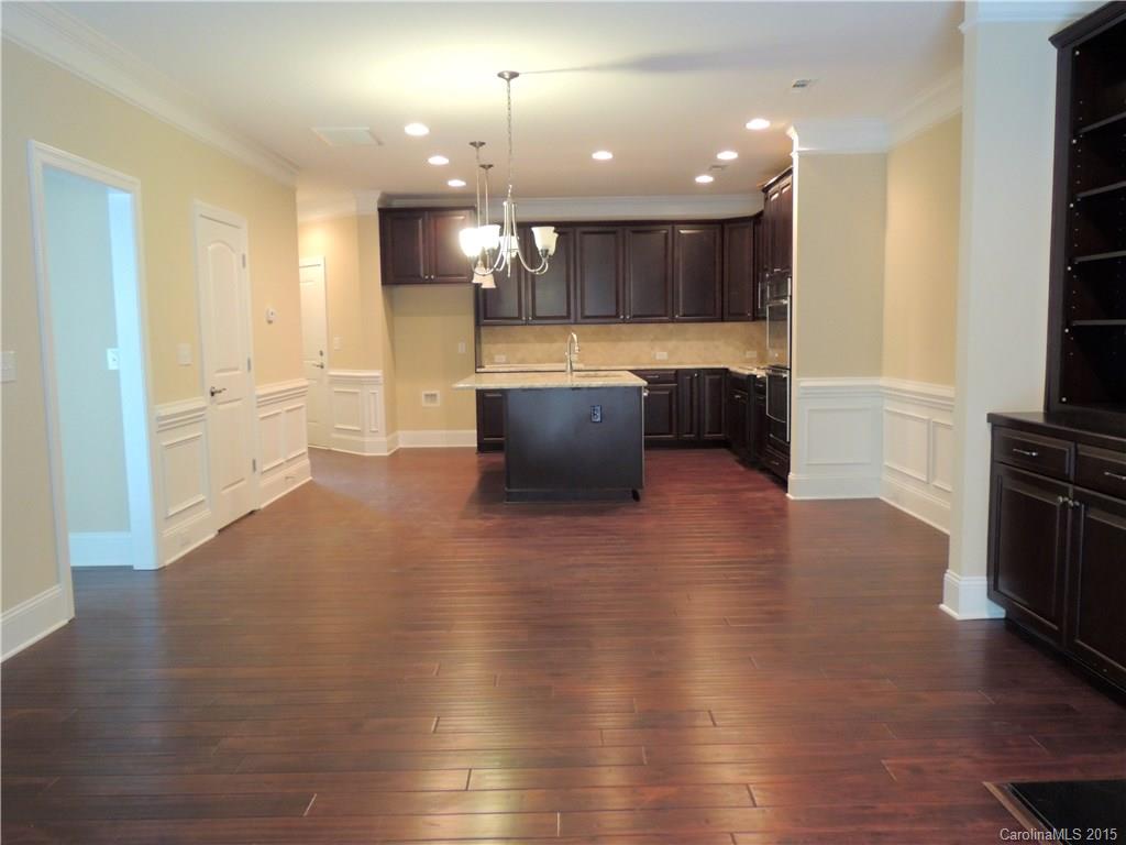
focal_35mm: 28
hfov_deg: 63.4
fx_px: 911
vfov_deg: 49.7
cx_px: 563
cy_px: 422
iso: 400
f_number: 3.1
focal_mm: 4.9
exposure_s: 1/13
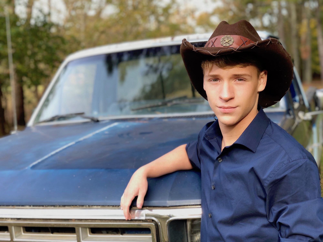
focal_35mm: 52
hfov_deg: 36.8
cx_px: 162
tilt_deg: -3.9
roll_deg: +1.2
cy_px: 121
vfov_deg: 28.0
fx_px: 485
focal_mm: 6
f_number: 2.4
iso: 25
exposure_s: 1/120
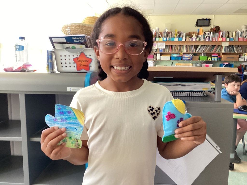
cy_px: 92
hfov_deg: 58.4
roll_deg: -1.4
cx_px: 124
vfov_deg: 45.4
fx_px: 221
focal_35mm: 31
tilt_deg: -7.7
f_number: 2.4
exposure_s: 1/33
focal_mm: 3.3
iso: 250
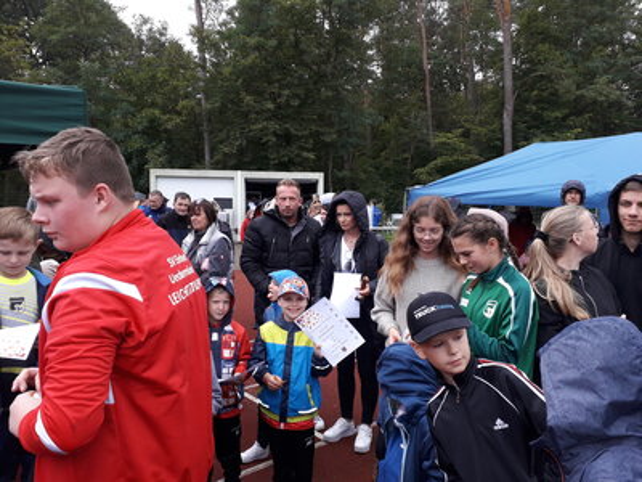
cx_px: 321
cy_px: 241
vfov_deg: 51.4
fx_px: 501
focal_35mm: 27
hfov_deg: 65.3
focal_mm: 3.6
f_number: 1.9
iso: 40
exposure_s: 1/216
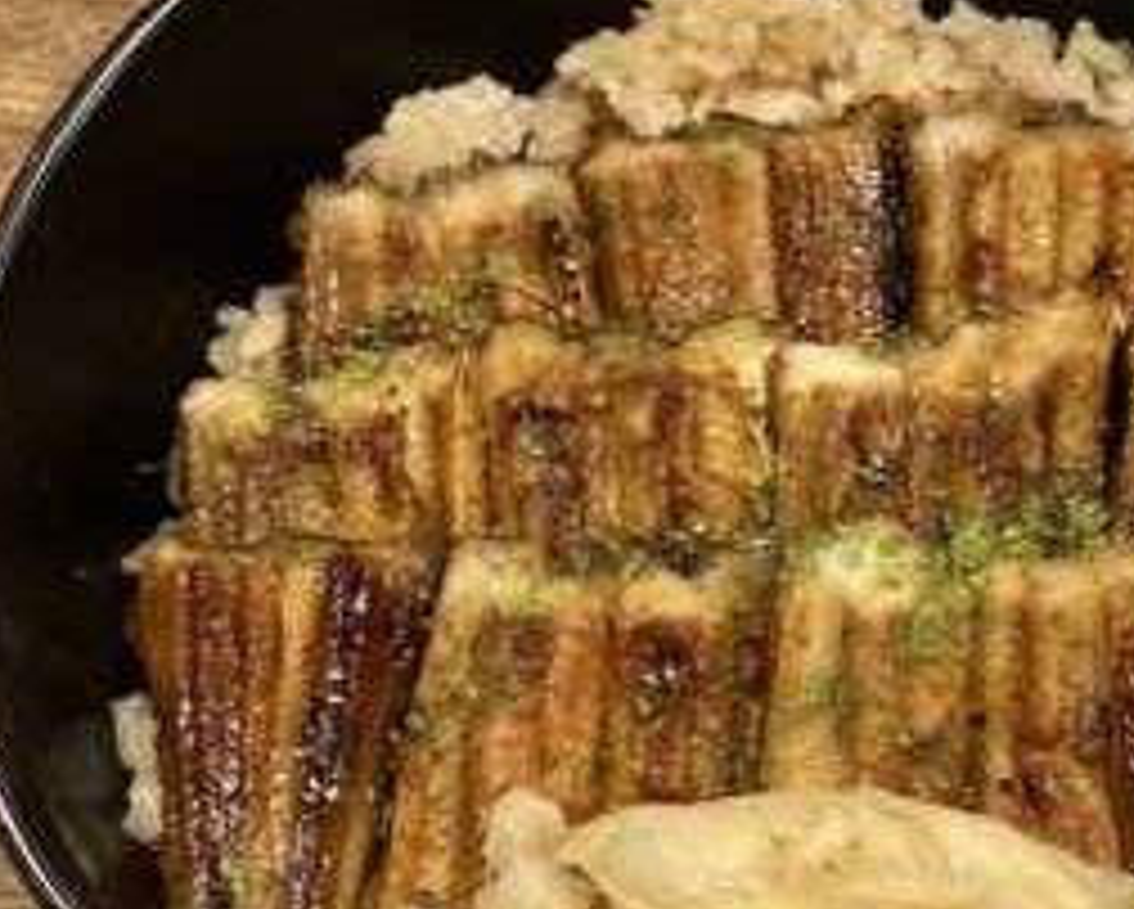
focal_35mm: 65
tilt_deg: -67.3
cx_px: 1076
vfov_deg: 23.5
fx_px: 2183
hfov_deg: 27.8
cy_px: 558
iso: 400
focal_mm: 3.99
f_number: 1.8
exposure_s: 1/40
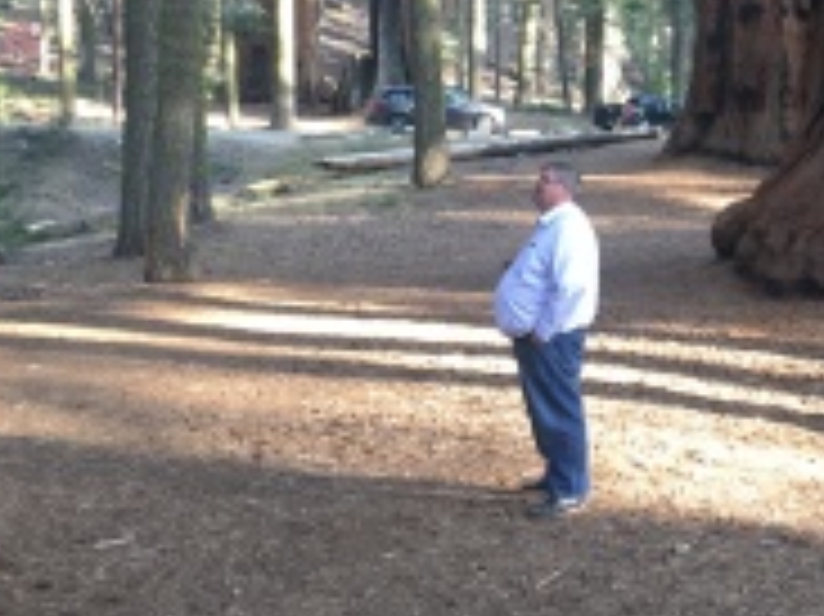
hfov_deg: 31.5
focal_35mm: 58
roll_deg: +2.1
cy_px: 99
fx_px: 1380
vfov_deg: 24.7
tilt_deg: +2.4
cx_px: 756
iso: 32
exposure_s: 1/30
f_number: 2.2
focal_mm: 4.15
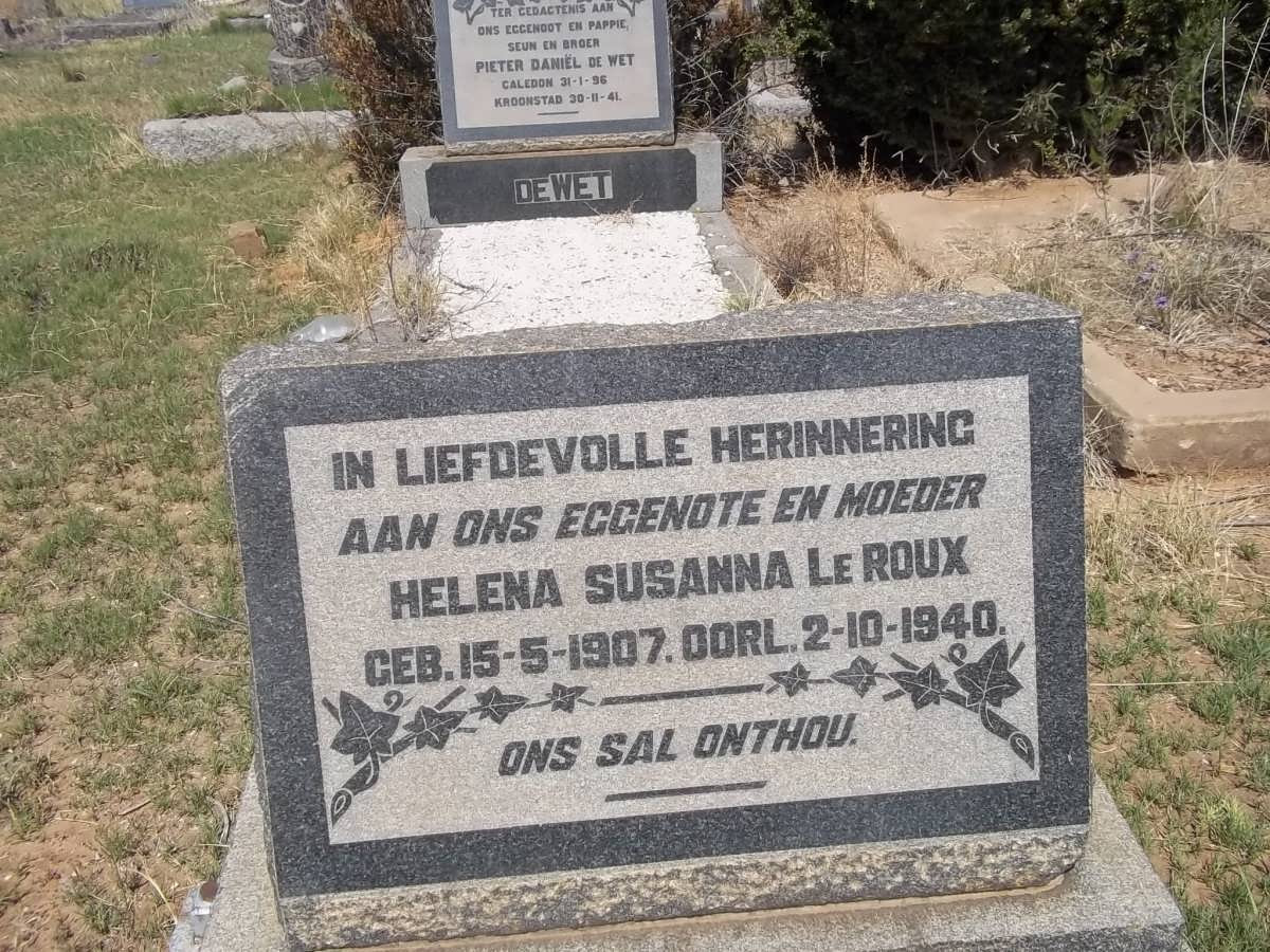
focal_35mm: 32
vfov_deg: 44.2
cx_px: 635
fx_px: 1174
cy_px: 476
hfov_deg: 56.8
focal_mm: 5.7
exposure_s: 1/500
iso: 80
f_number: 5.5
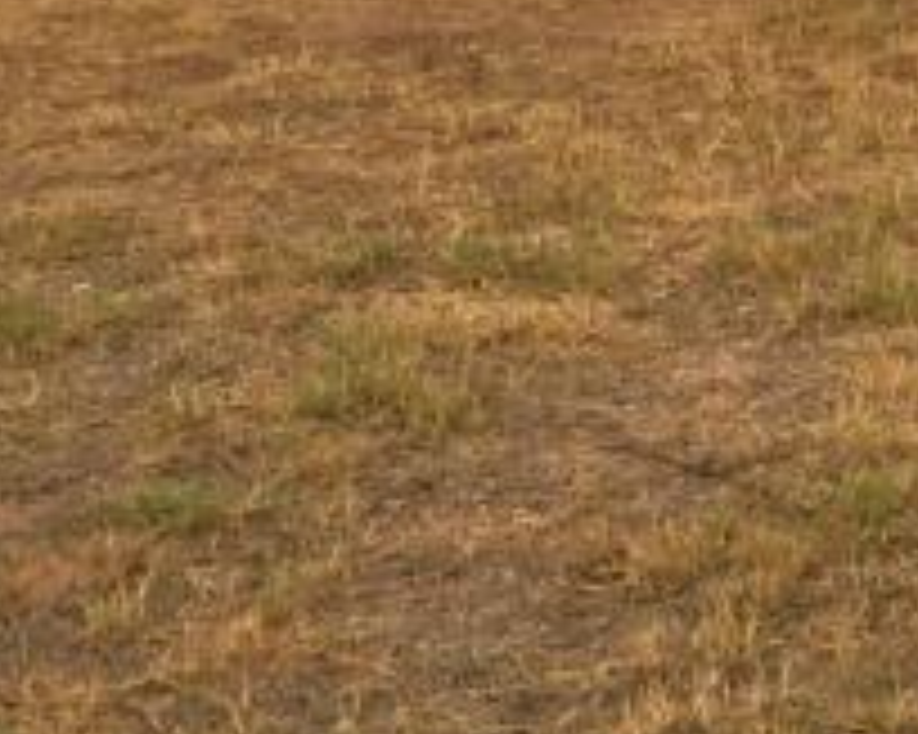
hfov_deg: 13.3
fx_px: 3856
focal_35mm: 142
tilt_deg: -6.4
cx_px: 1044
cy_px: -432
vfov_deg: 10.4
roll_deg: +3.3
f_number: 2.2
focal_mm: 4.15
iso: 32
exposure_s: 1/306
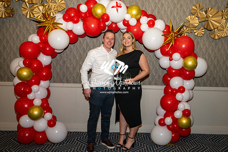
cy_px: 81
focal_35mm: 32
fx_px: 203
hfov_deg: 58.4
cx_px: 133
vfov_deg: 41.1
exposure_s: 1/125
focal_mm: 27.5
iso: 500
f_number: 3.5
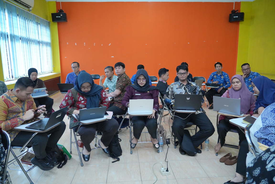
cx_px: 138
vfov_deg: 53.1
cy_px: 92
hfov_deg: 73.7
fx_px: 183
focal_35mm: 24
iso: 4000
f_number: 4
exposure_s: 1/200
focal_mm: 24
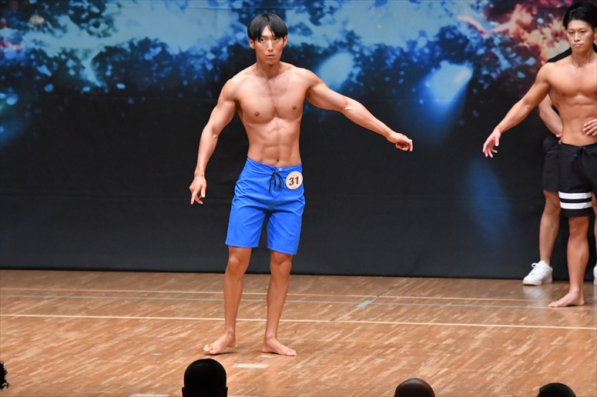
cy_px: 198
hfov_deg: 7.6
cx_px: 298
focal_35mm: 270
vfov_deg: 5.1
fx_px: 4475
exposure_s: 1/400
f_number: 5.6
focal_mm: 180
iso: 8000
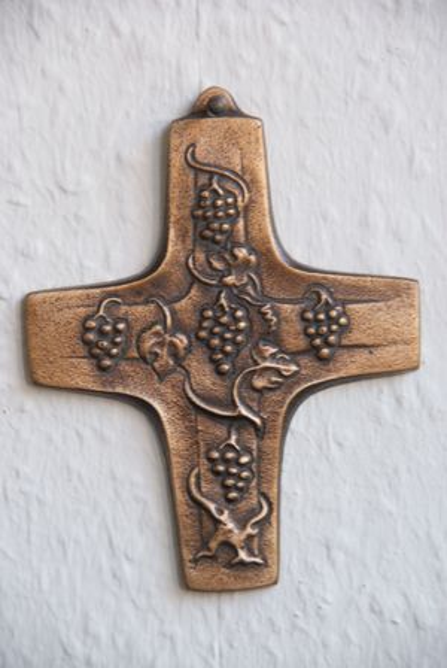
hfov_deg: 4.6
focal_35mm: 300
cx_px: 224
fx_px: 5570
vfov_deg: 6.9
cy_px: 334
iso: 400
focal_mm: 200
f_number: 6.3
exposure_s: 1/80
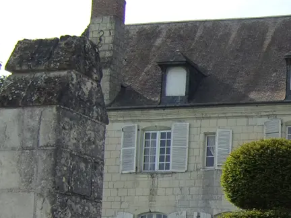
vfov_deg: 19.2
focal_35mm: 74
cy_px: 231
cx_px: 388
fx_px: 622
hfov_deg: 23.1
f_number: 3.5
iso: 80
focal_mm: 4.5
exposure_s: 1/680
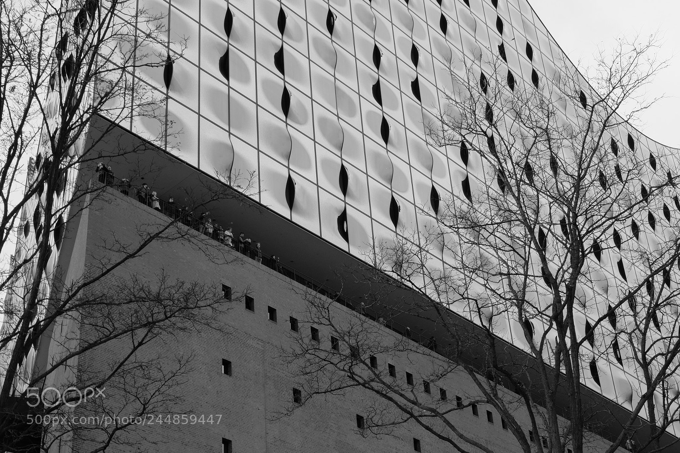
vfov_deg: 23.4
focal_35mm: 58
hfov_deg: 34.5
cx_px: 340
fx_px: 1095
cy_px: 226
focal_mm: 38.7
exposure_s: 1/75
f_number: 20
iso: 500
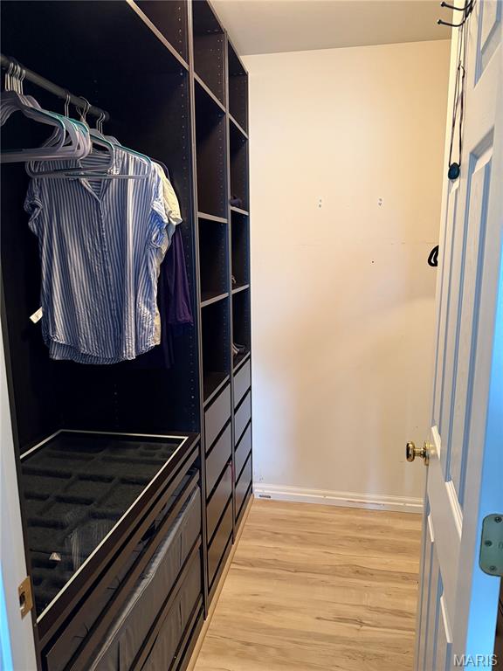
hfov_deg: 56.8
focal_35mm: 24
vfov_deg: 71.6
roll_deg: +0.8
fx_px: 465
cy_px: 336
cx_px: 252
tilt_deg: -10.7
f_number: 1.78
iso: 800
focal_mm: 6.76
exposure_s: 1/60
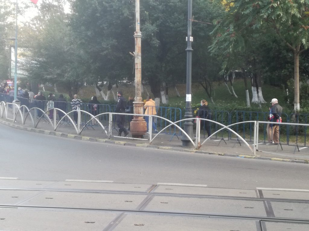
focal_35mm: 54
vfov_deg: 27.0
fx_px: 482
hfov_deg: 35.5
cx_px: 154
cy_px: 116
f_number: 2
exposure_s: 1/100
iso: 80
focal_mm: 3.79
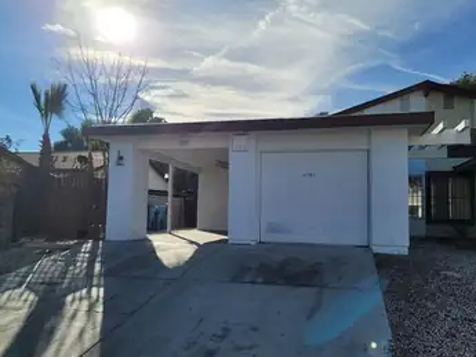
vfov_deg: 48.2
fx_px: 399
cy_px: 186
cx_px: 243
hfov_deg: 61.6
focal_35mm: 29
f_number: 1.8
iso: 20
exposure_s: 1/1868
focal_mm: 7
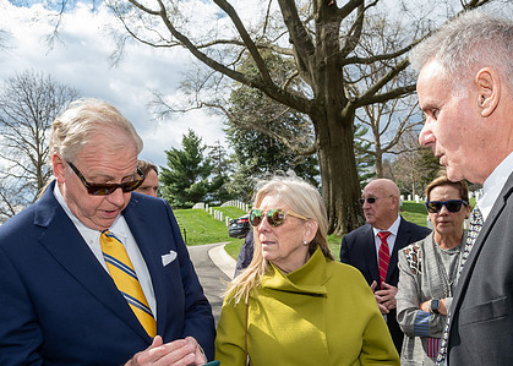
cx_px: 281
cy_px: 245
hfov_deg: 50.8
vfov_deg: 37.1
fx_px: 539
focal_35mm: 37
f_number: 10
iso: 320
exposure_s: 1/250
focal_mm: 17
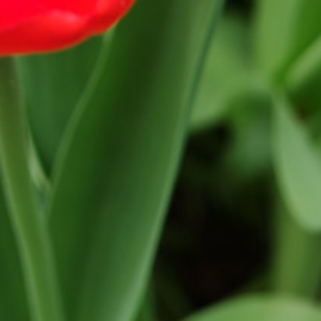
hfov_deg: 8.2
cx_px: -71
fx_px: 2203
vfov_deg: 8.2
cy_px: -146
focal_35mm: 210
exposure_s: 1/100
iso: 50
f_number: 2.6
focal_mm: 15.38
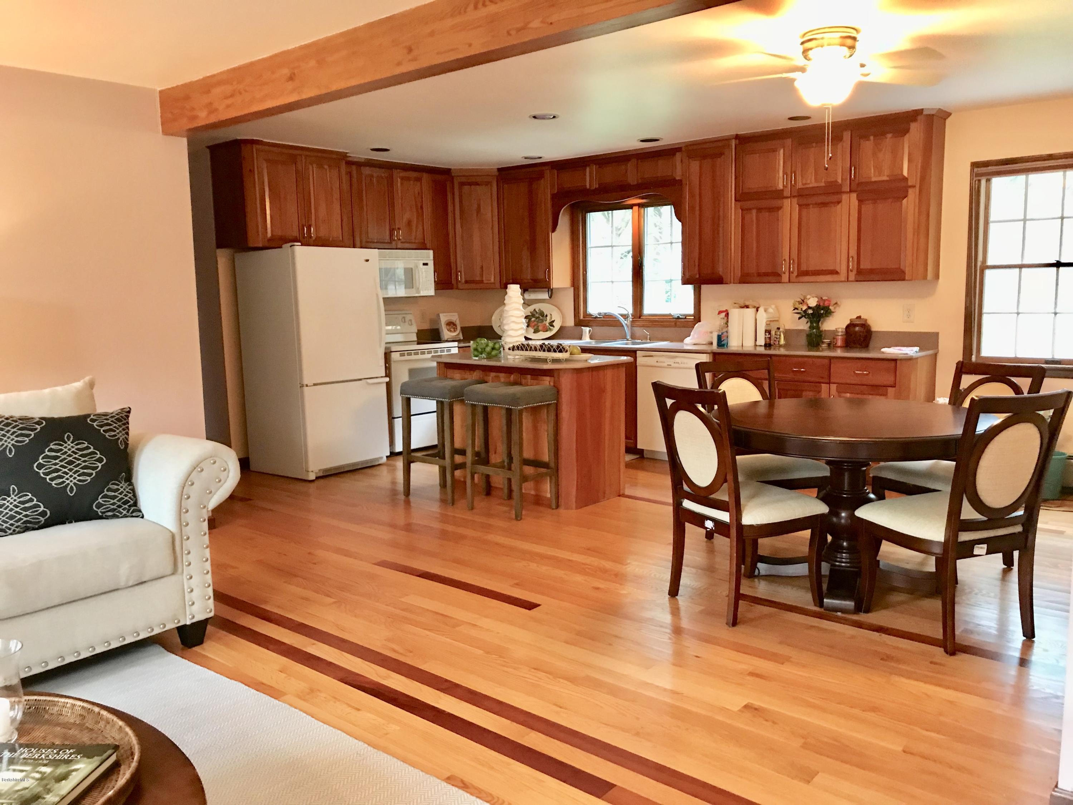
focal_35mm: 28
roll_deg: +1.4
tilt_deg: -6.9
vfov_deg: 49.7
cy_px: 402
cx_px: 536
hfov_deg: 63.4
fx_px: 868
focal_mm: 3.99
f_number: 1.8
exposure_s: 1/6
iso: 100
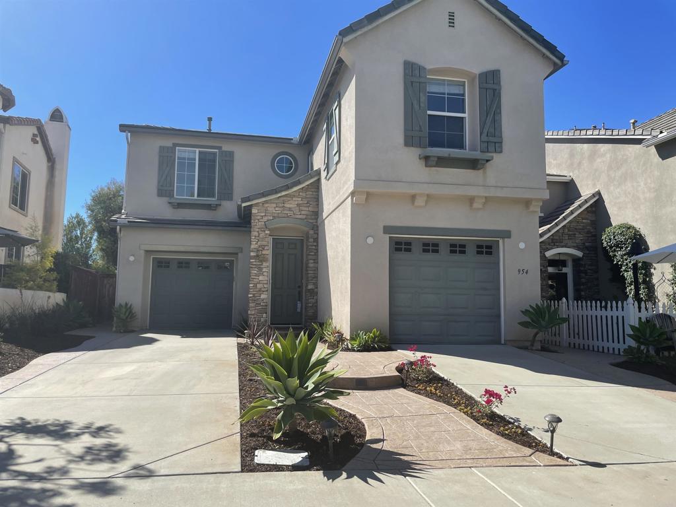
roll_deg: +0.2
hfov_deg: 67.3
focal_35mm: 26
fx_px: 508
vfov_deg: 53.1
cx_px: 338
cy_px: 254
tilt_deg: +6.1
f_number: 1.6
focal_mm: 4.2
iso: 32
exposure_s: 1/3205
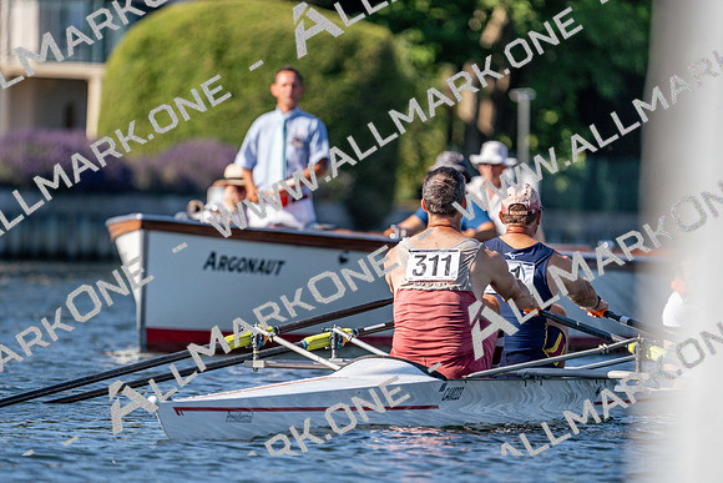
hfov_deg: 4.3
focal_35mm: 478
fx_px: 9602
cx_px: 362
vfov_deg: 2.9
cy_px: 242
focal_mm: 478
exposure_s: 1/1600
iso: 320
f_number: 6.3
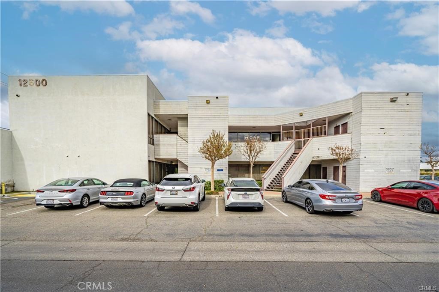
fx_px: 195
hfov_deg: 96.8
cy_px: 146
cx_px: 220
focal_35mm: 16
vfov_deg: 73.7
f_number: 7.1
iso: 320
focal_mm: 16
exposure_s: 1/1000
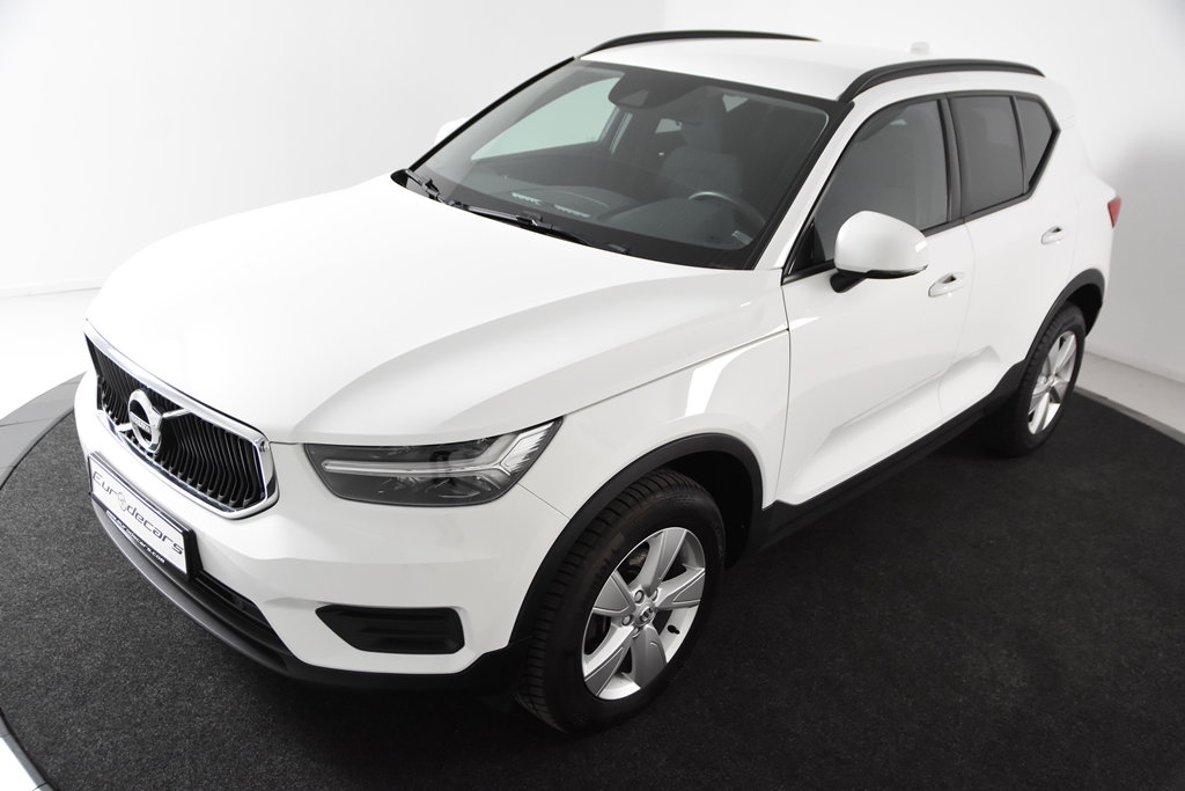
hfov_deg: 57.2
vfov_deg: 40.0
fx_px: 1086
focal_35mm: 33
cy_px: 396
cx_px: 592
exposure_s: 1/60
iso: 1600
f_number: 4
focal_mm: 22
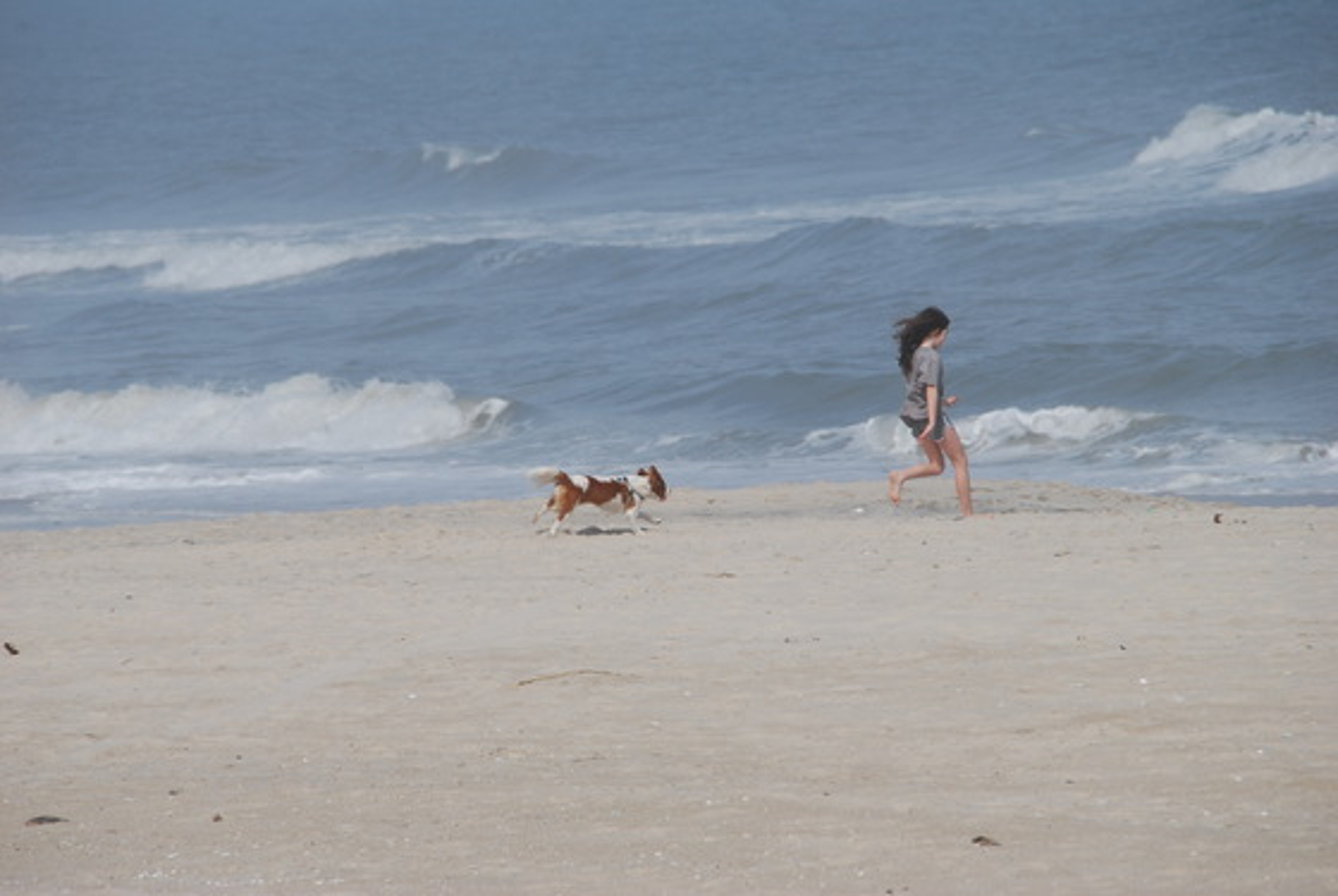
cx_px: 669
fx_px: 16747
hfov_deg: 4.6
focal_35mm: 450
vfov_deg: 3.1
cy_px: 448
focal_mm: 300
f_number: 10
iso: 100
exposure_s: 1/320
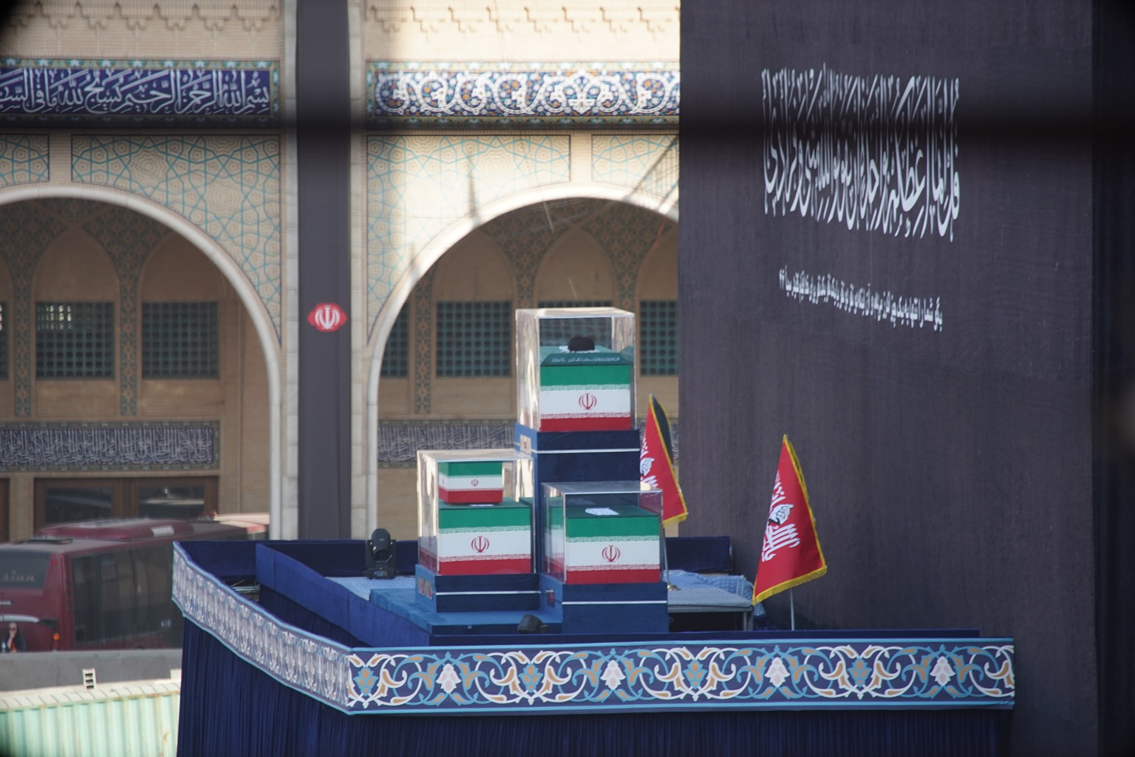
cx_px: 568
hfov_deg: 5.2
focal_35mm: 400
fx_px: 12610
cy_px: 378
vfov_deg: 3.4
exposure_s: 1/250
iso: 250
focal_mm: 400
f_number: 5.6
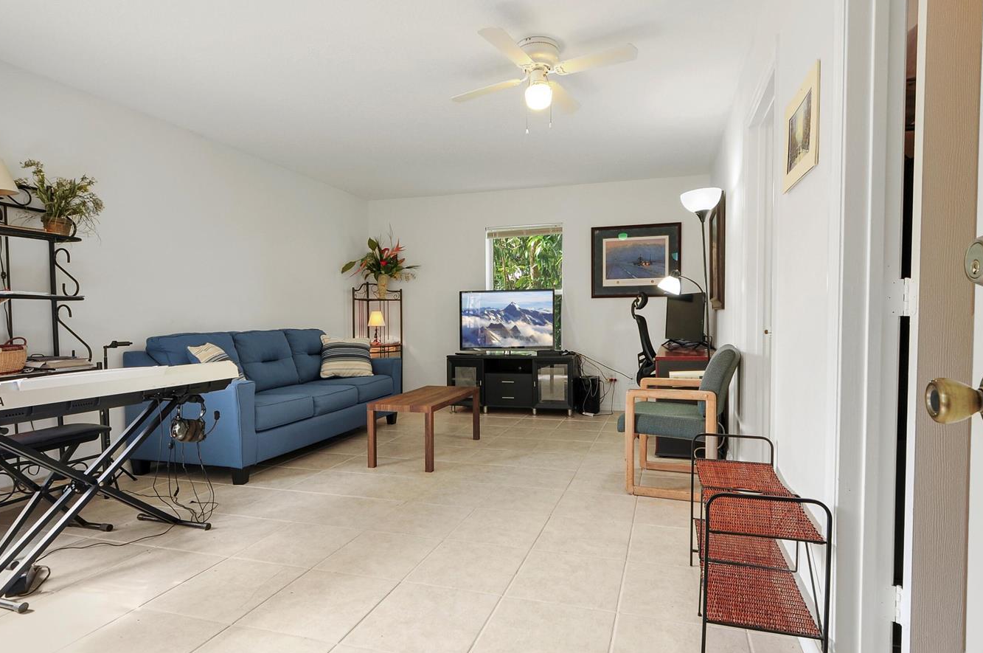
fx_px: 491
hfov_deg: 90.0
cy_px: 309
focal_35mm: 18
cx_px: 508
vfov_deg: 67.2
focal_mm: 10
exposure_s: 1/10
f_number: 7.1
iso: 200
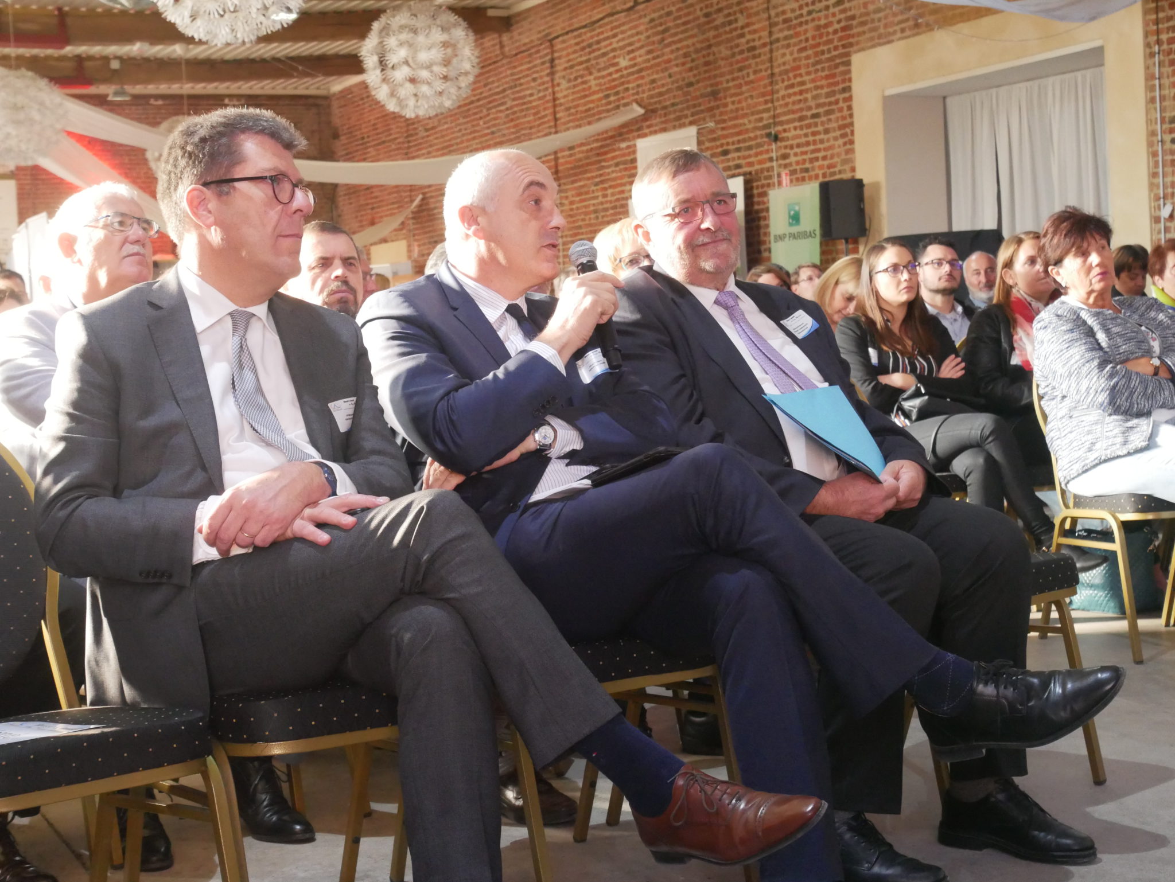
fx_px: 2038
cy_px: 441
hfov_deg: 32.2
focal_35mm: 60
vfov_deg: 24.4
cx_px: 588
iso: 3200
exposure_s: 1/40
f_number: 5.6
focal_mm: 30
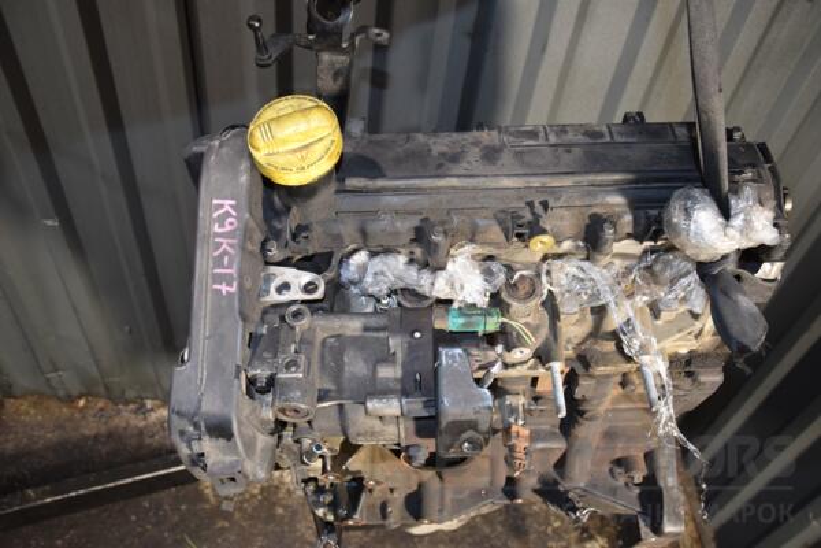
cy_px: 274
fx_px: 616
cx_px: 410
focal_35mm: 27
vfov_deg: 47.9
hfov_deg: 67.4
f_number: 5
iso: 800
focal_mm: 18
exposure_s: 1/80
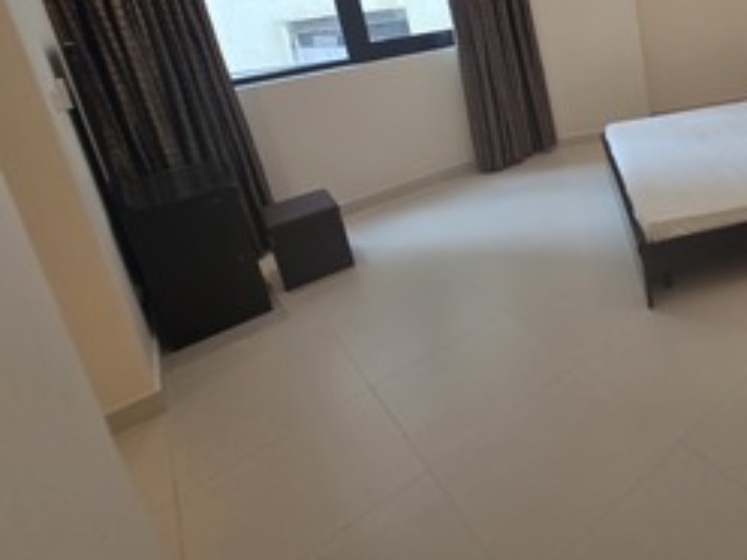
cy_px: 92
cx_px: 685
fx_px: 518
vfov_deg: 52.2
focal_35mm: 24
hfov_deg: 59.7
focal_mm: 2.2
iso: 125
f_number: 1.9
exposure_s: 1/100
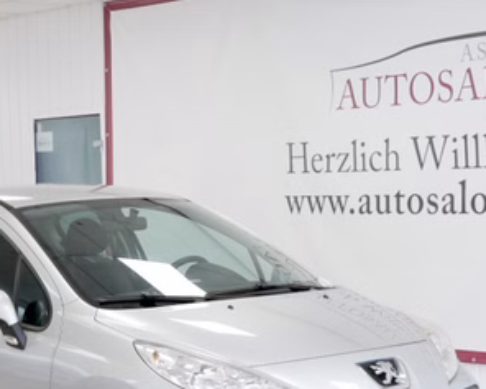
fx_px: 1367
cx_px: 166
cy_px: 322
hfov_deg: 20.1
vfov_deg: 16.1
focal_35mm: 95
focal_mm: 18
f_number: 3.9
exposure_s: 1/60
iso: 400
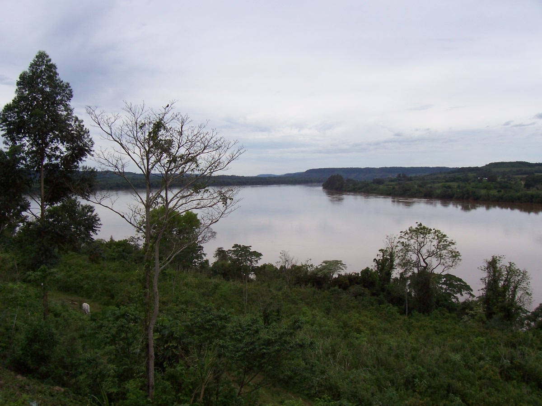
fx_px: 532
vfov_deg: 41.8
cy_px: 203
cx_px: 271
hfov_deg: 54.0
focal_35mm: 34
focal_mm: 5.6
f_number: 5.6
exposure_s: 1/250
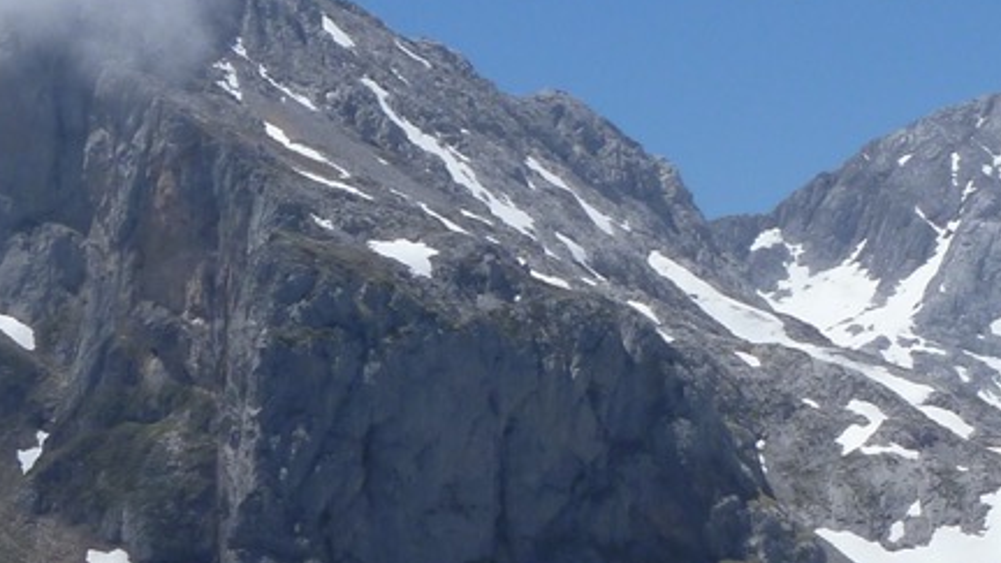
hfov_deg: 12.8
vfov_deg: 7.3
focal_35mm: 166
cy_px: 443
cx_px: 934
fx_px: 4406
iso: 80
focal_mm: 8.3
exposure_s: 1/400
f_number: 6.3
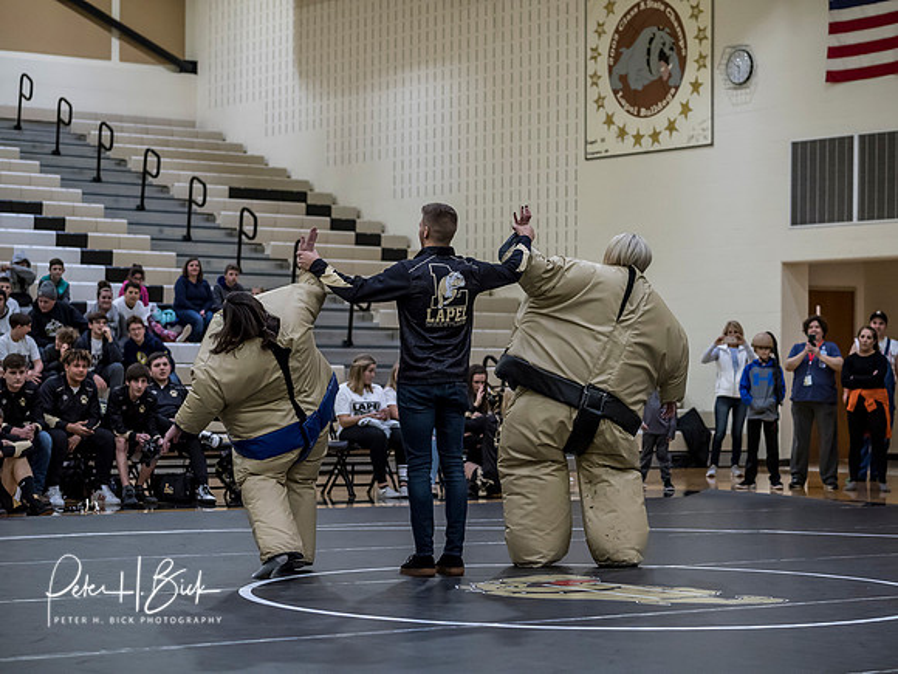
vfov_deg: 16.4
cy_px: 337
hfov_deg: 21.8
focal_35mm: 90
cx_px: 449
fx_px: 2335
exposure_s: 1/1000
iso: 2000
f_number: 2
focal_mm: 45
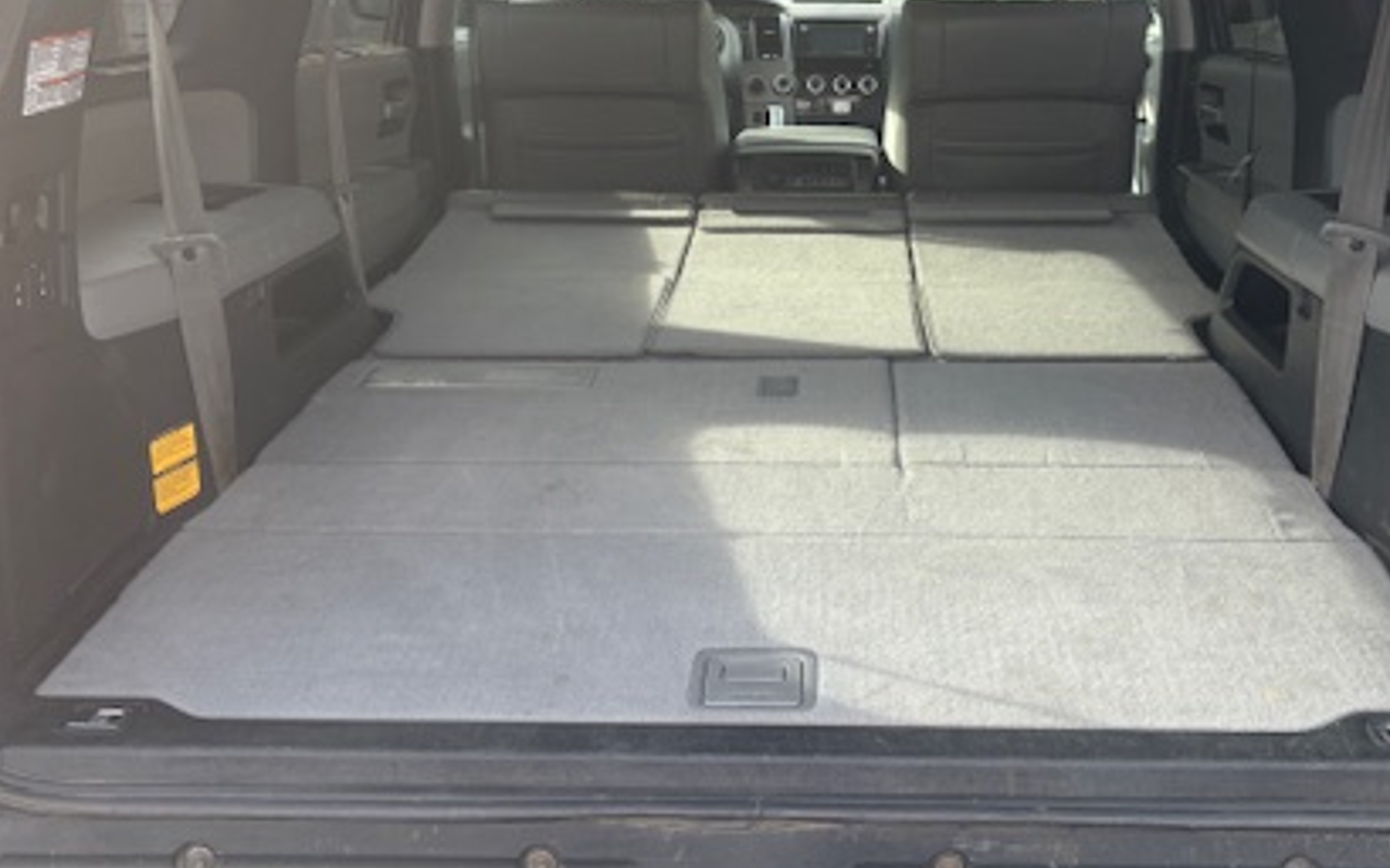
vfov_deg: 29.5
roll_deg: -0.7
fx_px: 1628
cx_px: 810
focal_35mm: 43
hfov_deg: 46.0
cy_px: 254
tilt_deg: -12.0
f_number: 1.6
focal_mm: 5.96
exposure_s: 1/386
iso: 50
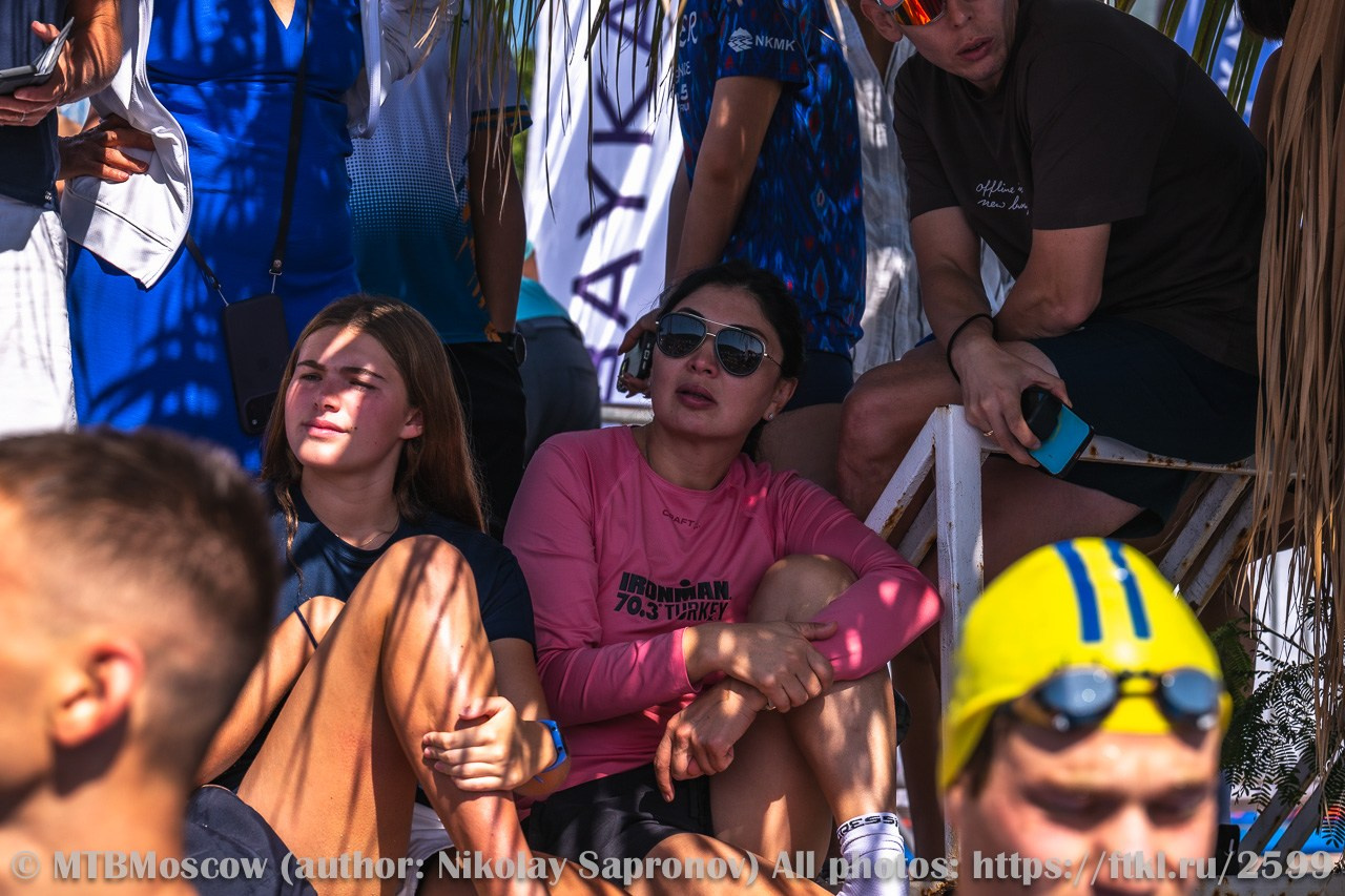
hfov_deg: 19.5
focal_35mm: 105
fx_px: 3922
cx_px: 672
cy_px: 448
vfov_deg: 13.0
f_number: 7.1
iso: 200
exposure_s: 1/1000
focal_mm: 105
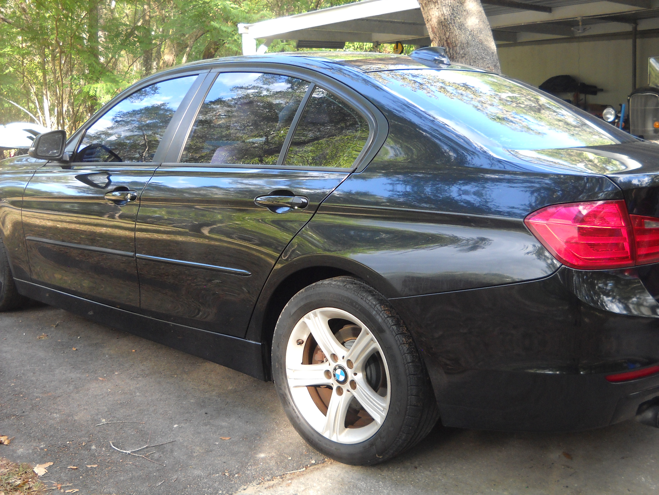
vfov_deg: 35.1
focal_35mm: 41
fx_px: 781
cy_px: 248
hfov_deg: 45.8
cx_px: 330
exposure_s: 1/60
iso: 135
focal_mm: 6.72
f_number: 3.1
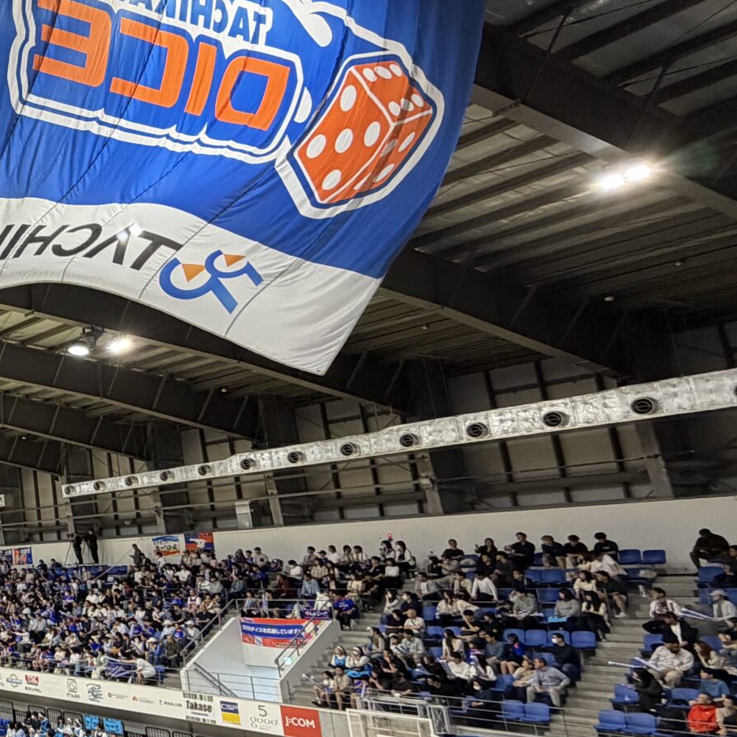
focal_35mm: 35
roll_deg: +1.3
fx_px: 843
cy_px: 405
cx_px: -283
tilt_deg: +12.9
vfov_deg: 47.2
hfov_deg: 31.9
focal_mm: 2.22
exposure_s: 1/50
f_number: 2.2
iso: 200
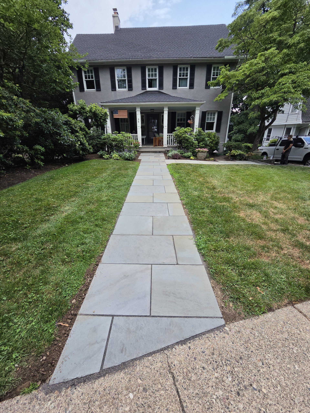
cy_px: 206
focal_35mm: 13
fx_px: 155
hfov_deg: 89.9
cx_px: 155
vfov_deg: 106.2
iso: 100
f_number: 2.2
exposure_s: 1/1163
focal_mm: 2.2
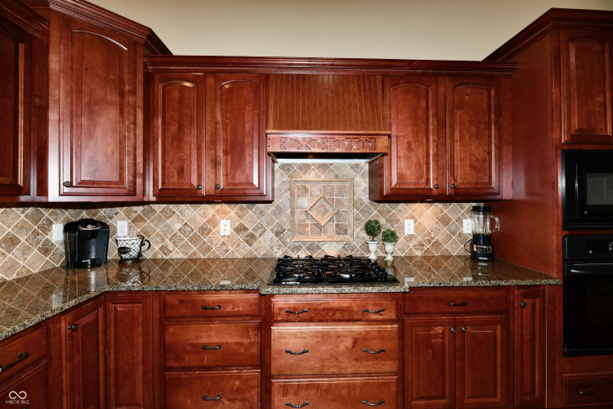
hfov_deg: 104.3
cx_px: 306
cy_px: 204
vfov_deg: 81.2
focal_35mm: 14
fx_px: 238
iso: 640
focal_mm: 14
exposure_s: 1/60
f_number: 6.3
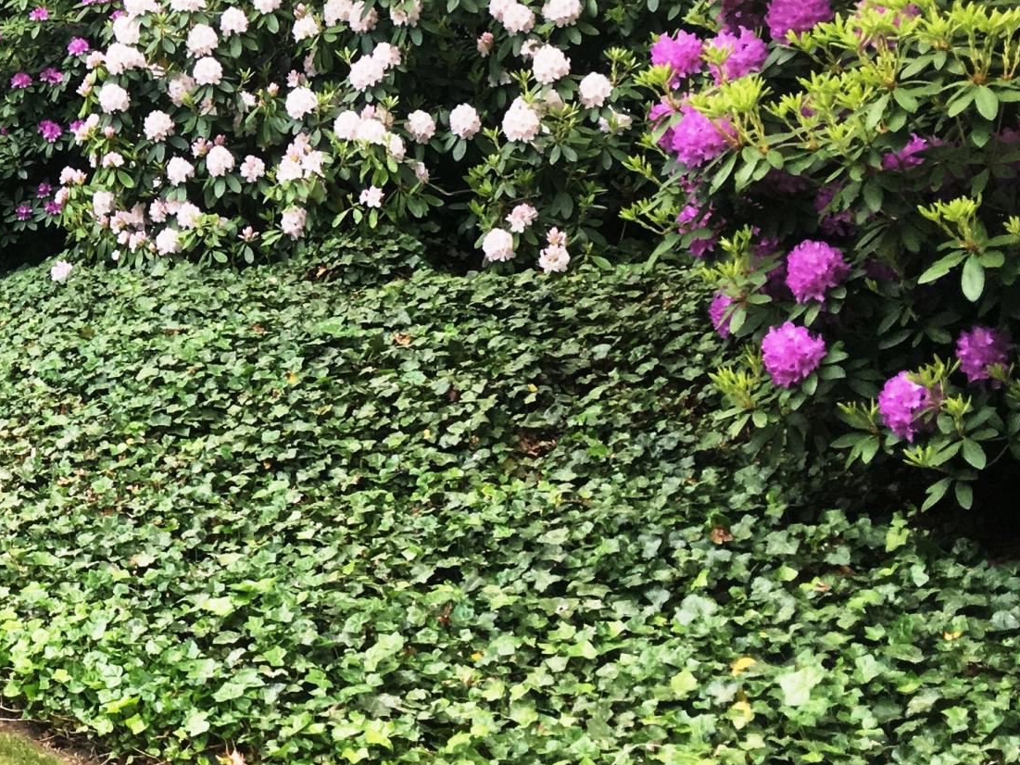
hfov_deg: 22.4
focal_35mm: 79
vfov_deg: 18.4
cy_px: 78
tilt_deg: +2.3
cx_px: -261
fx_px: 2328
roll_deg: +0.2
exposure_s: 1/120
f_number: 2.2
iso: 32
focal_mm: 4.15
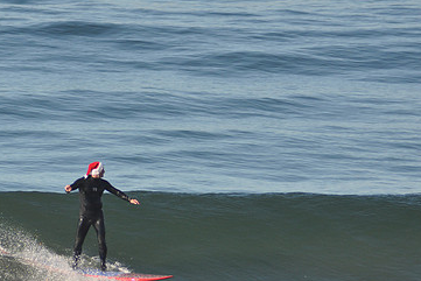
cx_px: 119
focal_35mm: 722
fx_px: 8446
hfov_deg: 2.9
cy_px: 220
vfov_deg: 1.9
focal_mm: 300
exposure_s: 1/1600
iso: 400
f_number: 5.6
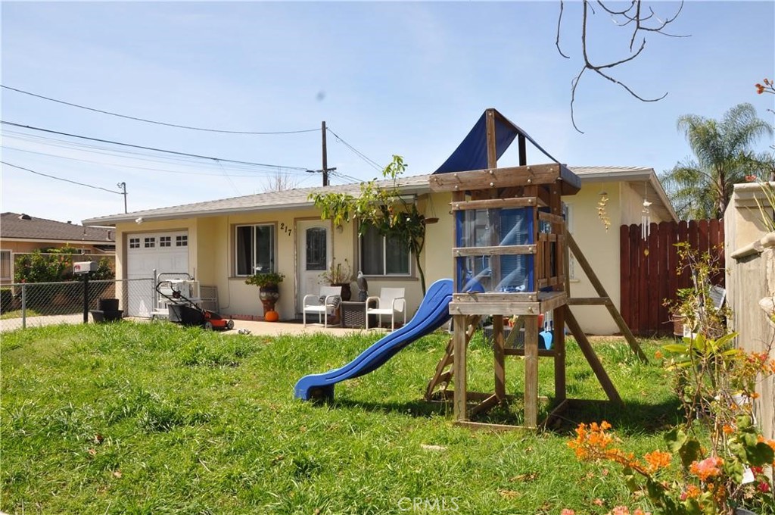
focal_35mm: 27
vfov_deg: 47.8
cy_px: 258
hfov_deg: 67.4
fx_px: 581
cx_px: 388
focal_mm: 18
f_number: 13
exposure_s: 1/160
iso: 200
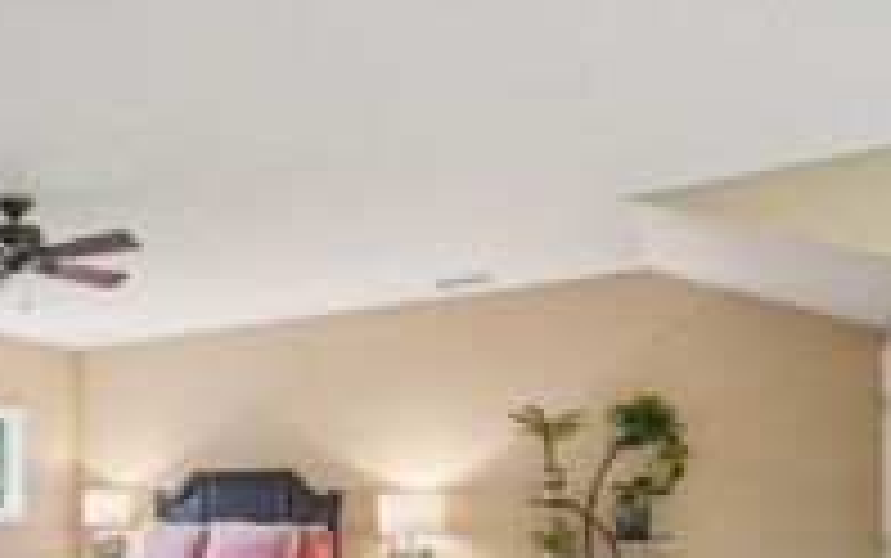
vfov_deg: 36.4
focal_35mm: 33
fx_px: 802
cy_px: 484
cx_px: 4
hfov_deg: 48.2
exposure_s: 1/8
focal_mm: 16
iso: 400
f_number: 8
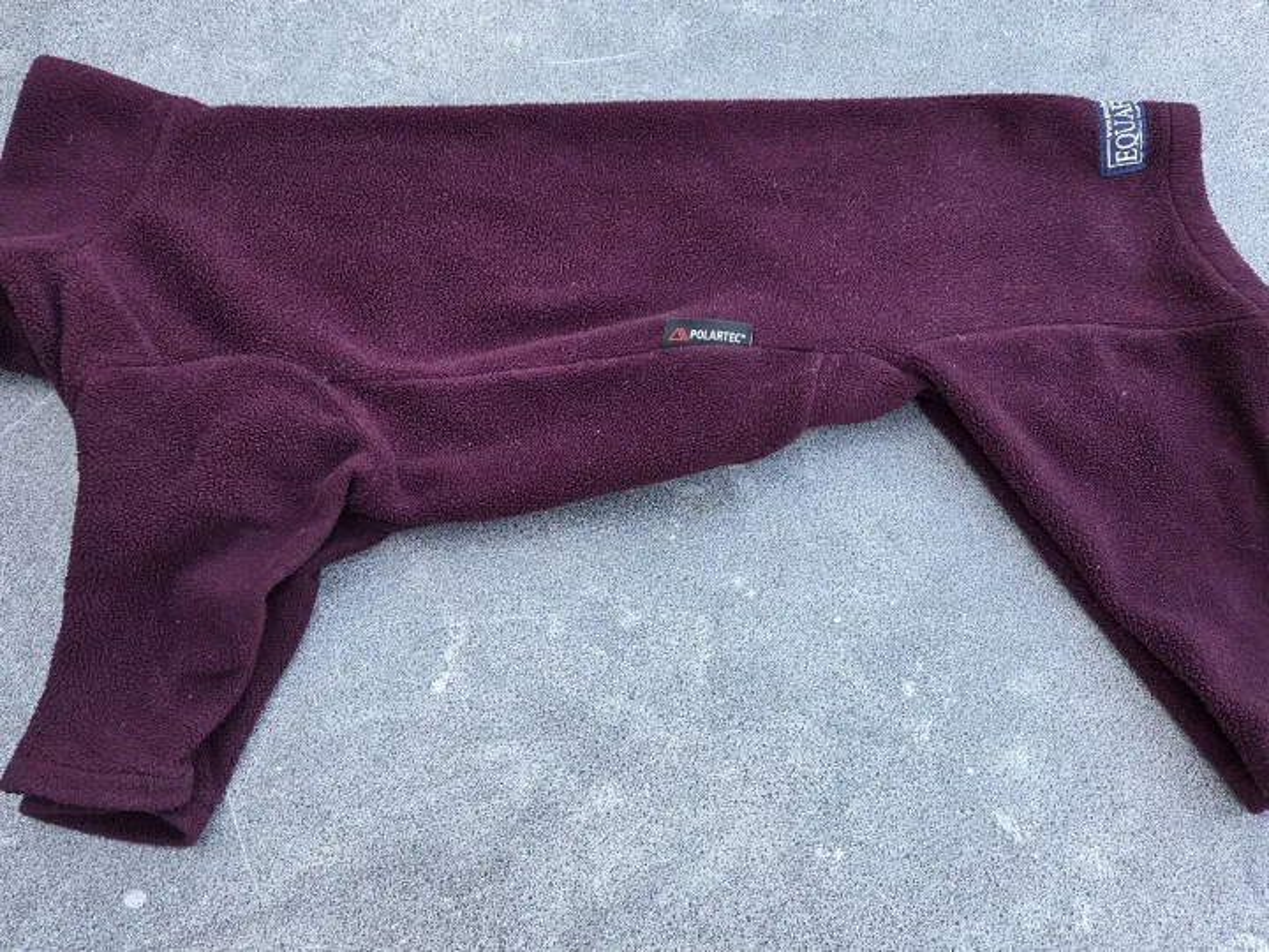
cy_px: 476
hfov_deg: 73.9
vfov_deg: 58.9
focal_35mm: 23
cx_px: 634
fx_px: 843
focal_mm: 5.4
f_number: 1.8
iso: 100
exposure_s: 1/182
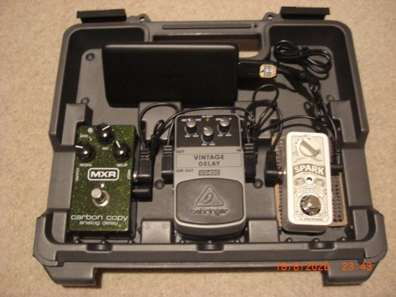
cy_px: 148
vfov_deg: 37.7
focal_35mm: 38
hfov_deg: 49.0
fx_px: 435
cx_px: 198
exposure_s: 1/13
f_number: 2.8
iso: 800
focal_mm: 7.9
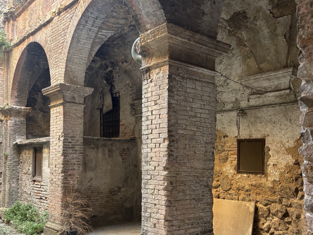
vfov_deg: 49.7
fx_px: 253
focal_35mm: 28
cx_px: 165
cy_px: 109
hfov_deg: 63.4
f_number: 1.6
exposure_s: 1/60
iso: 200
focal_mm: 5.96
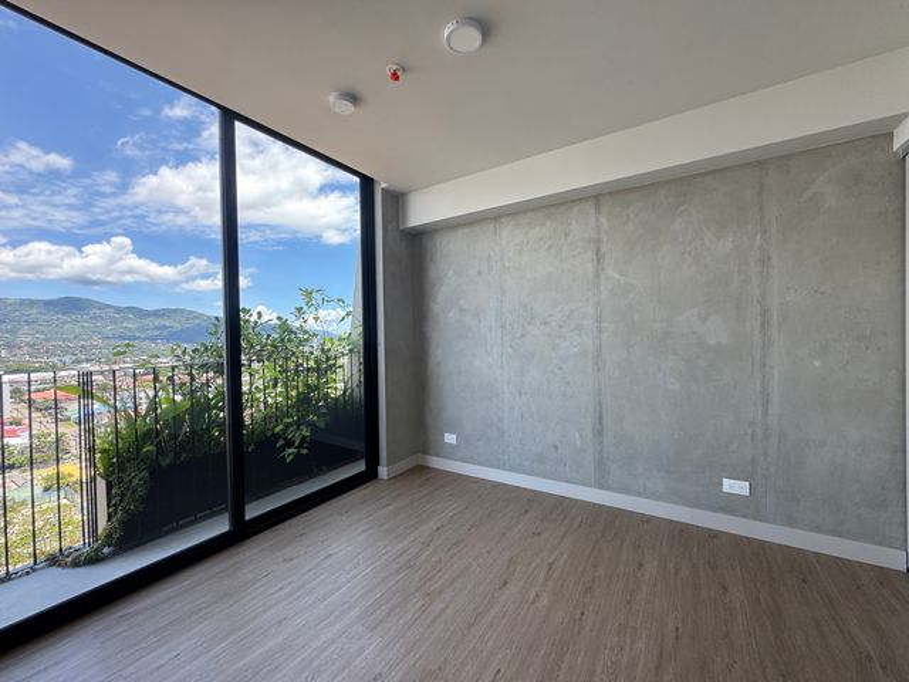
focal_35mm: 14
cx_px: 454
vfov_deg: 85.7
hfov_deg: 102.1
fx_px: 368
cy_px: 341
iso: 40
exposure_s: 1/108
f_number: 2.2
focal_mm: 2.22
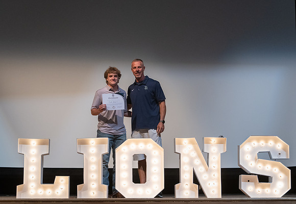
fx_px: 660
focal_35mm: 79
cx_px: 151
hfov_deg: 25.3
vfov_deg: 17.6
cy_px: 96
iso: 5000
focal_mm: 70
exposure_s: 1/320
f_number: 4
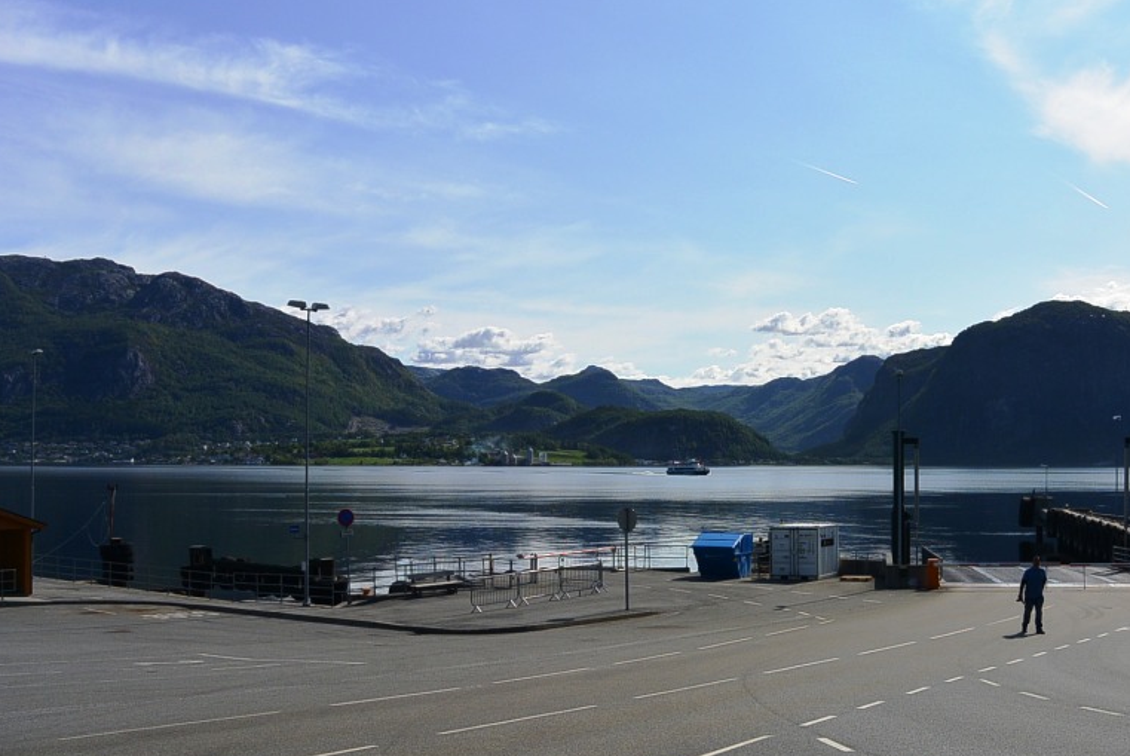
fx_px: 1225
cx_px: 756
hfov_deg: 48.6
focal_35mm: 39
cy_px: 405
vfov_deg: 34.3
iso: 100
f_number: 5
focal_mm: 11
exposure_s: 1/1250
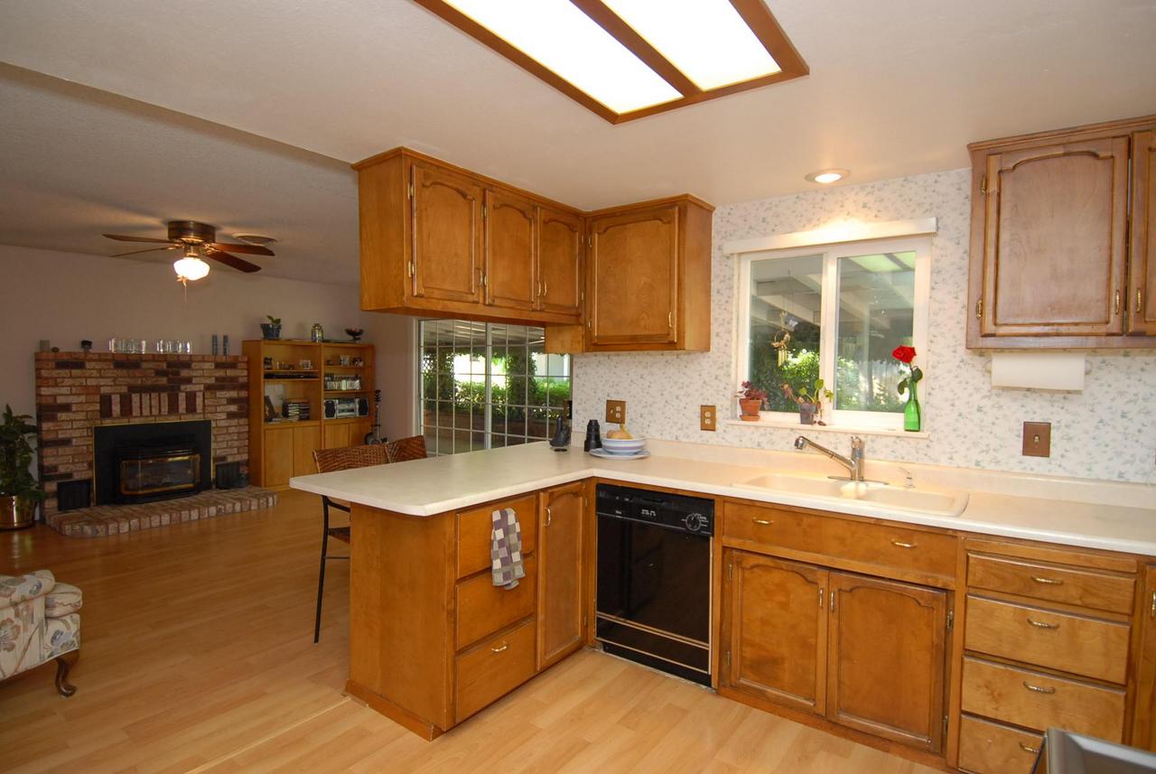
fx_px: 579
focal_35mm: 18
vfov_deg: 67.5
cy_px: 387
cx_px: 578
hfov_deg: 89.9
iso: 400
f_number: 4
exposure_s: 1/45
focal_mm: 12
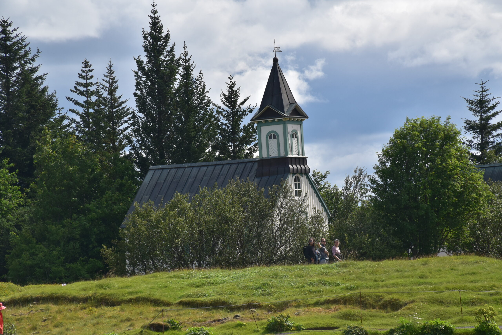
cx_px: 251
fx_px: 2929
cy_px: 168
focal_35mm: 210
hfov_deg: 9.8
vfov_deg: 6.5
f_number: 11
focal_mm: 140
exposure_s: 1/500
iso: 320
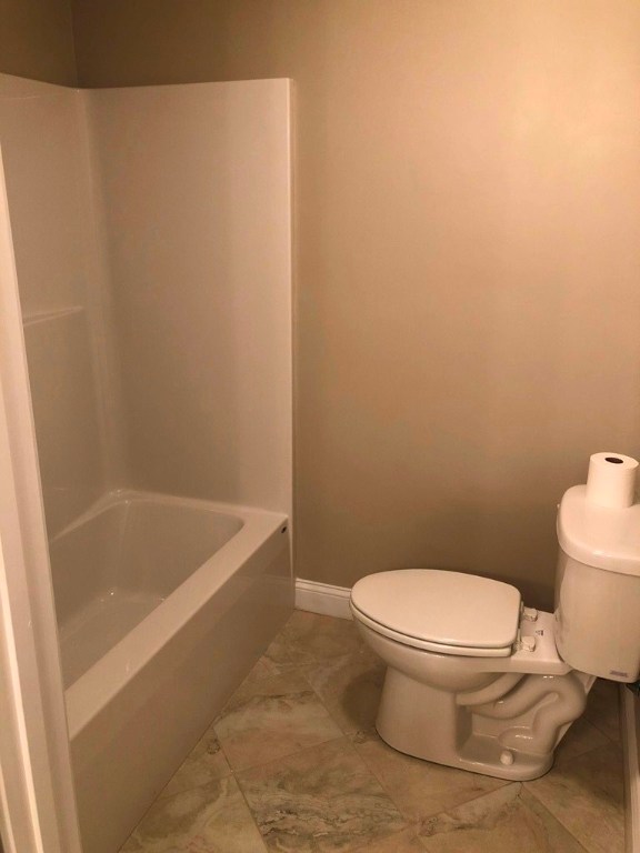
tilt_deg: -16.3
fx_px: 690
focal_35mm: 28
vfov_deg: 63.4
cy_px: 426
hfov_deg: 49.7
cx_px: 320
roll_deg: -0.6
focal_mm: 3.99
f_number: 1.8
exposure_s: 1/15
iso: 50
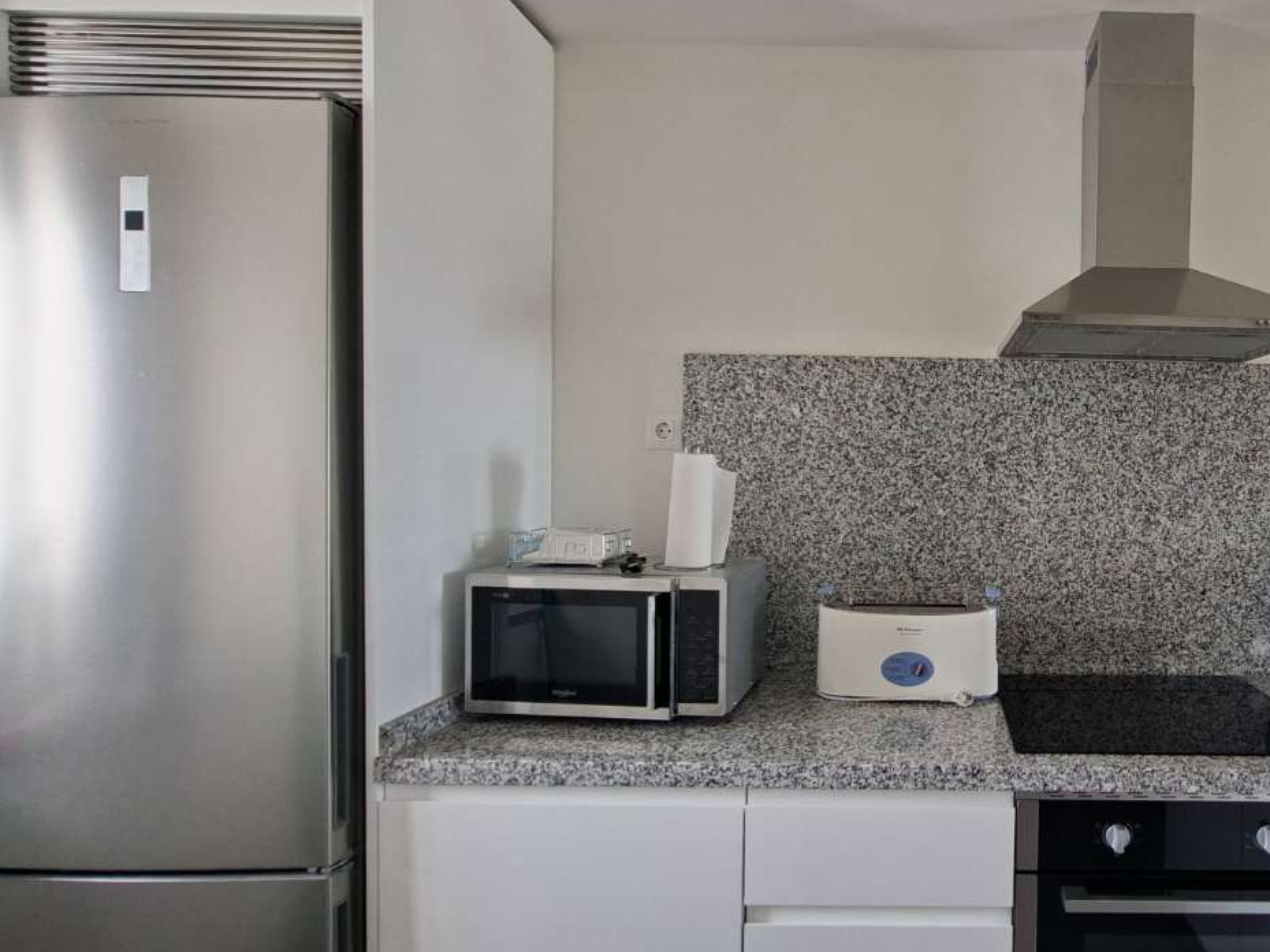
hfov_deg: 74.0
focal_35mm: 21
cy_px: 494
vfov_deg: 63.4
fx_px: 770
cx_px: 936
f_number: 2.2
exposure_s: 1/40
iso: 80
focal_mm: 1.74
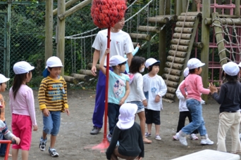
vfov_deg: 14.2
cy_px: 78
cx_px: 102
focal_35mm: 97
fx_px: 647
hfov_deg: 21.1
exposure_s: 1/125
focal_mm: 55
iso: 220
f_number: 5.6
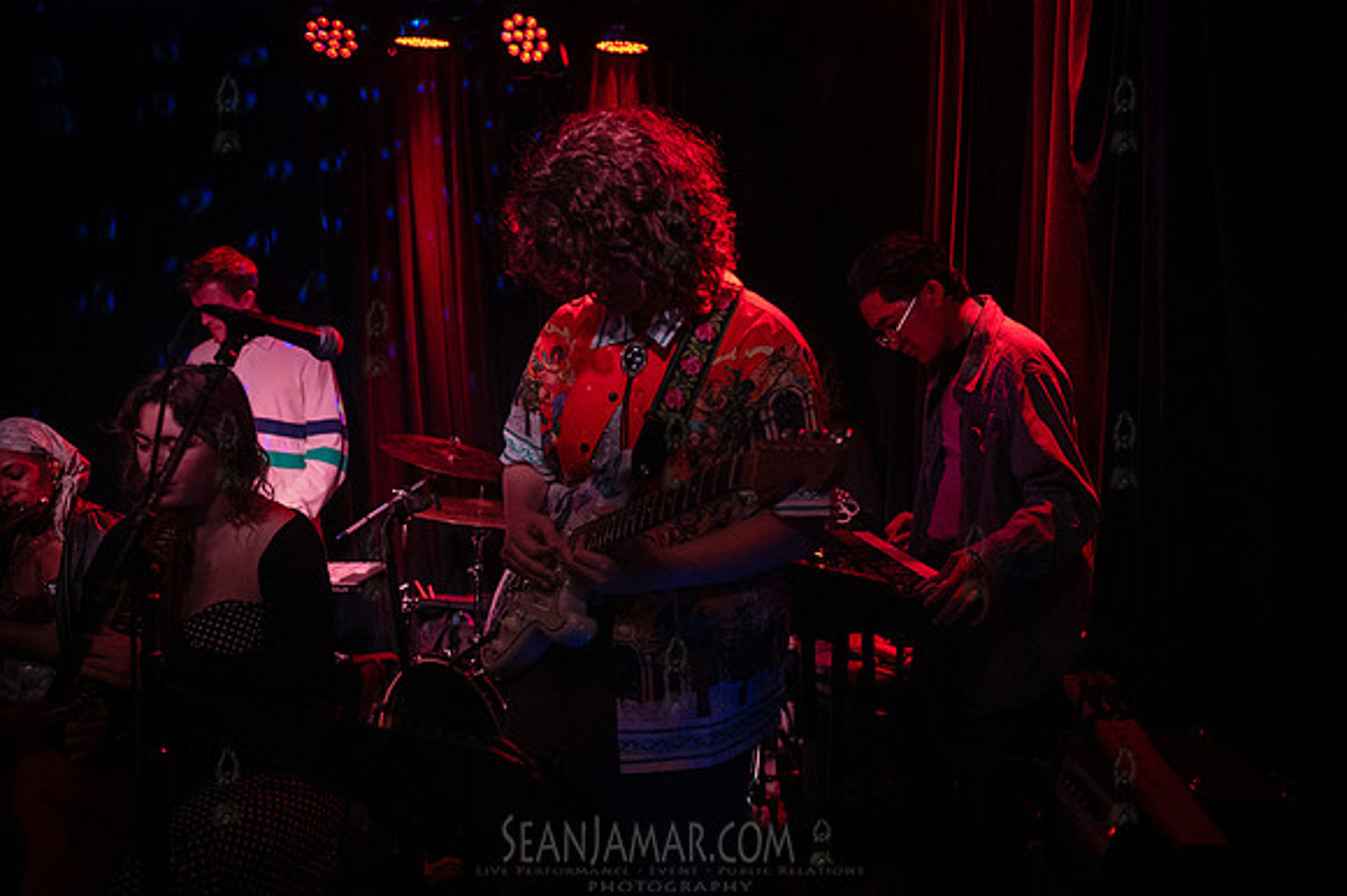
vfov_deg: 42.3
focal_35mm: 31
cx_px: 674
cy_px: 448
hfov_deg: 60.3
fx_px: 1159
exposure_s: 1/250
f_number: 3.2
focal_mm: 31
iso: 10000
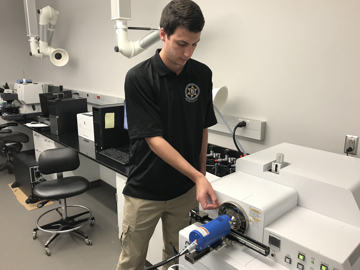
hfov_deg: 63.4
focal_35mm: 28
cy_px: 135
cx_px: 180
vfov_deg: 49.7
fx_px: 291
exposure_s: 1/30
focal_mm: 3.99
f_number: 1.8
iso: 25
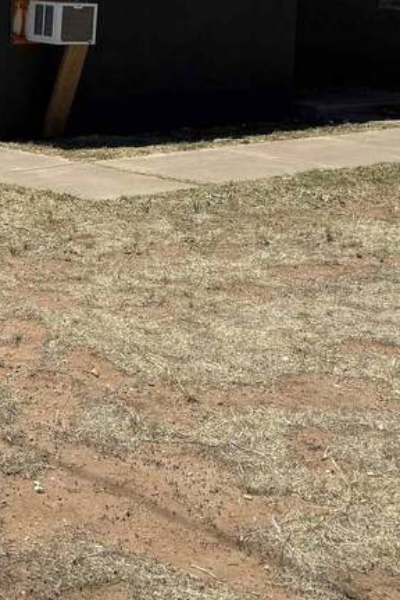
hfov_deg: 17.4
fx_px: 1233
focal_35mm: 74
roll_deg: -2.1
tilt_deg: -1.3
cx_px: -106
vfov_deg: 26.1
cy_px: 19
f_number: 1.78
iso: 80
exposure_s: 1/5714
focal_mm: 6.76
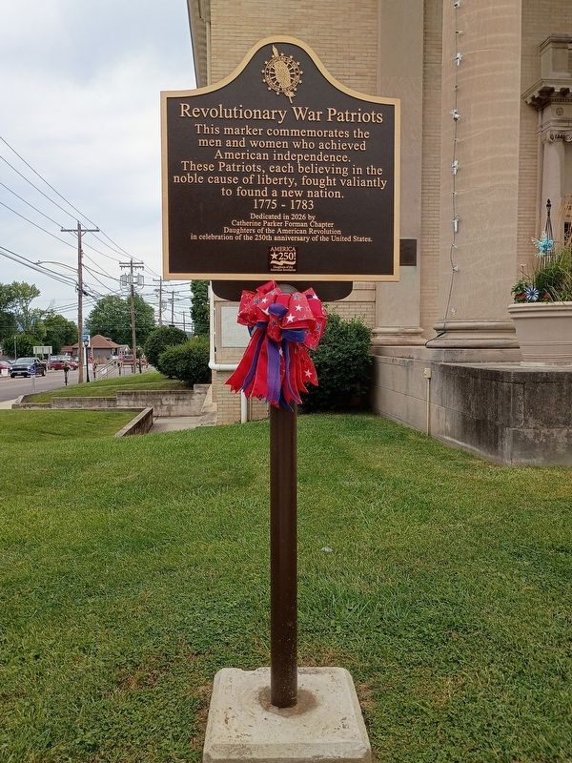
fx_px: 639
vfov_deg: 61.7
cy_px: 382
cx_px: 286
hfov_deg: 48.2
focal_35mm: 29
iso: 101
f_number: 1.8
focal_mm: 4.27
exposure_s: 1/587
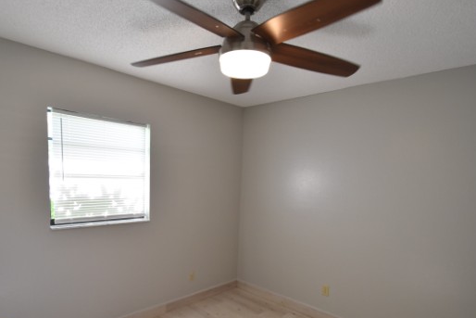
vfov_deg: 58.4
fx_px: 278
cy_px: 207
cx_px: 215
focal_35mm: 21
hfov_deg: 81.0
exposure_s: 1/125
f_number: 3.5
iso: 800
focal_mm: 10
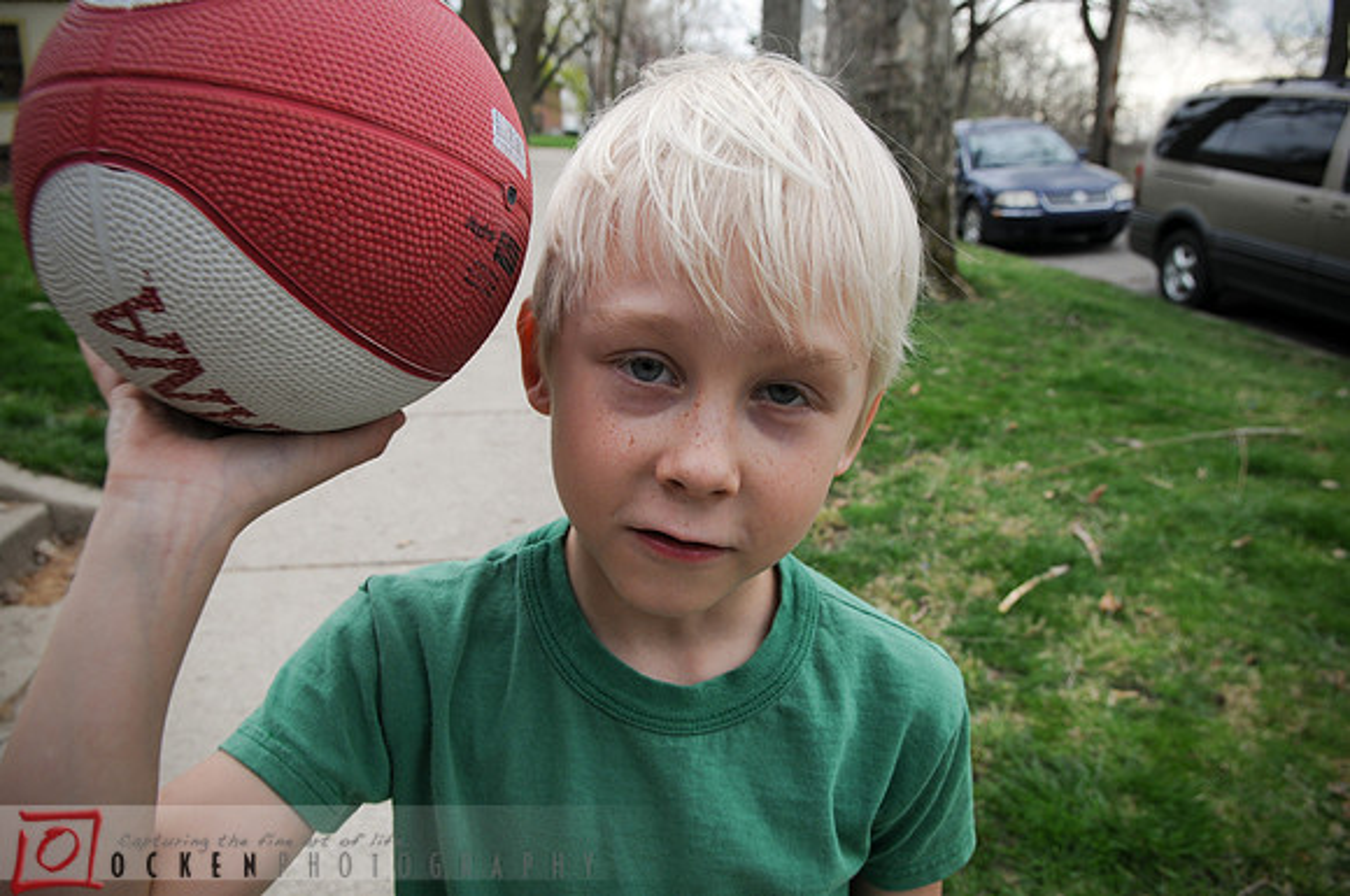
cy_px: 448
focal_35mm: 26
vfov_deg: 50.3
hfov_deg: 70.5
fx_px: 955
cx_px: 675
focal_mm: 17
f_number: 6.3
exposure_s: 1/160
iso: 200
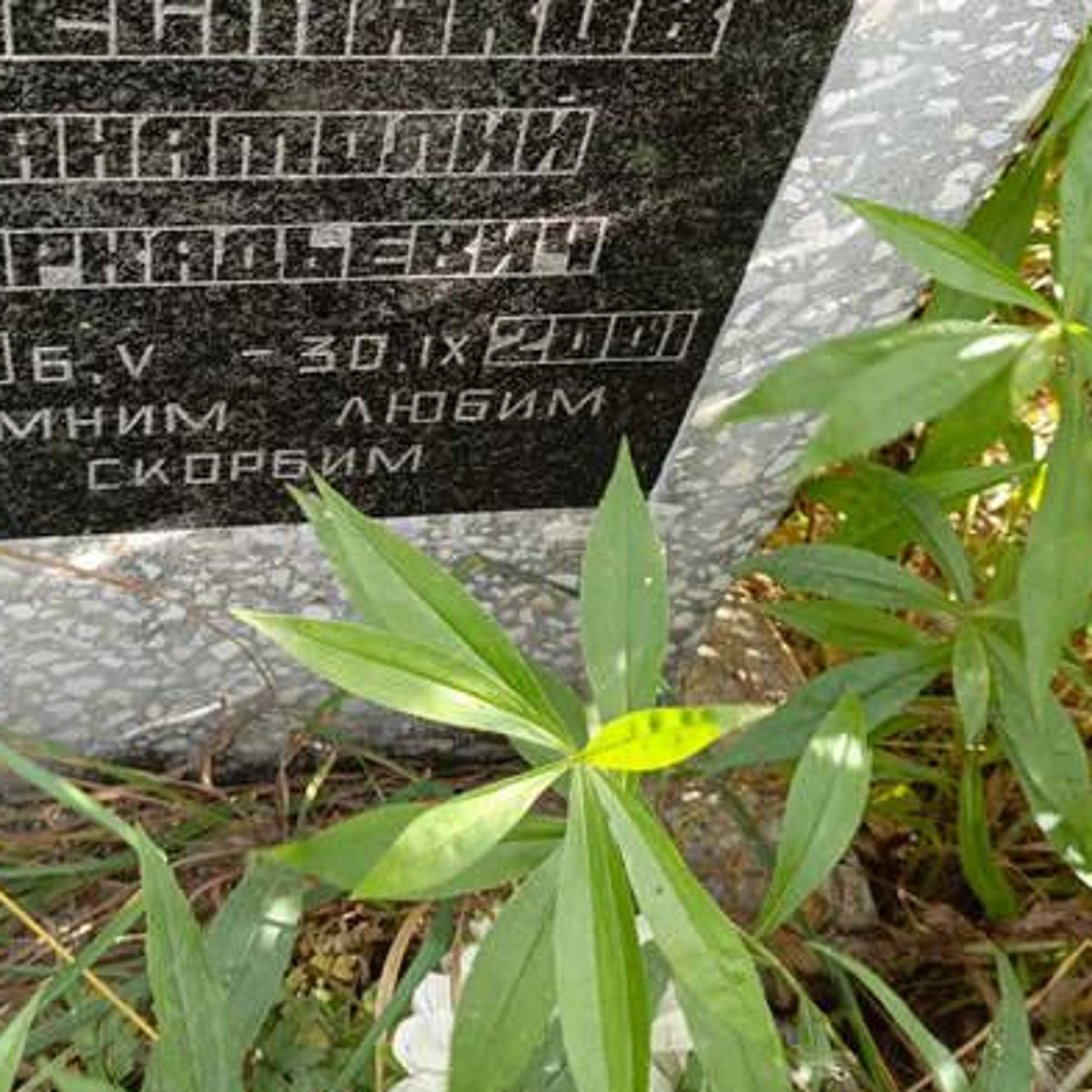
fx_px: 1606
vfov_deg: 36.7
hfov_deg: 37.3
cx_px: 408
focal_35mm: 45
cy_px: 278
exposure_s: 1/101
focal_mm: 4.76
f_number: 1.69
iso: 117
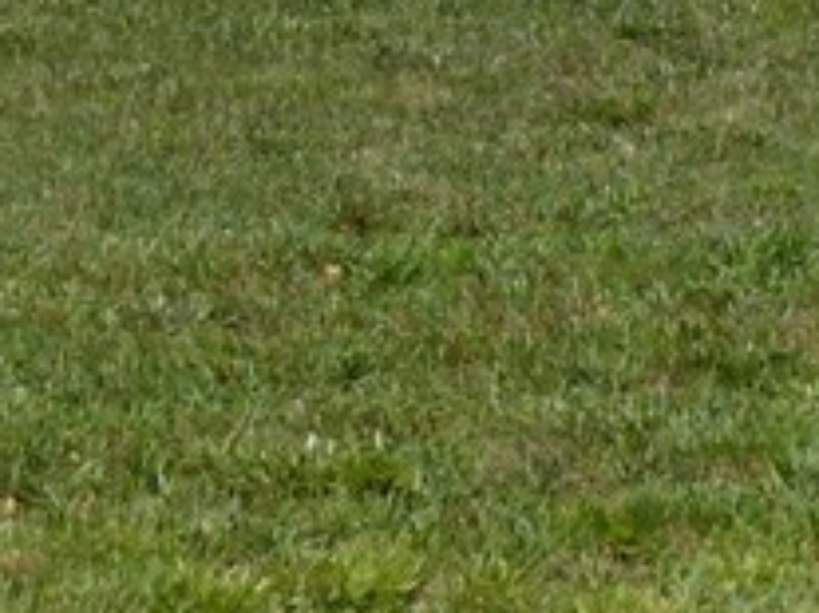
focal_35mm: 178
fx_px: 4209
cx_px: 431
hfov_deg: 11.1
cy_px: -411
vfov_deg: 8.1
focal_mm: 6.4
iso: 100
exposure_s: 1/400
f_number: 5
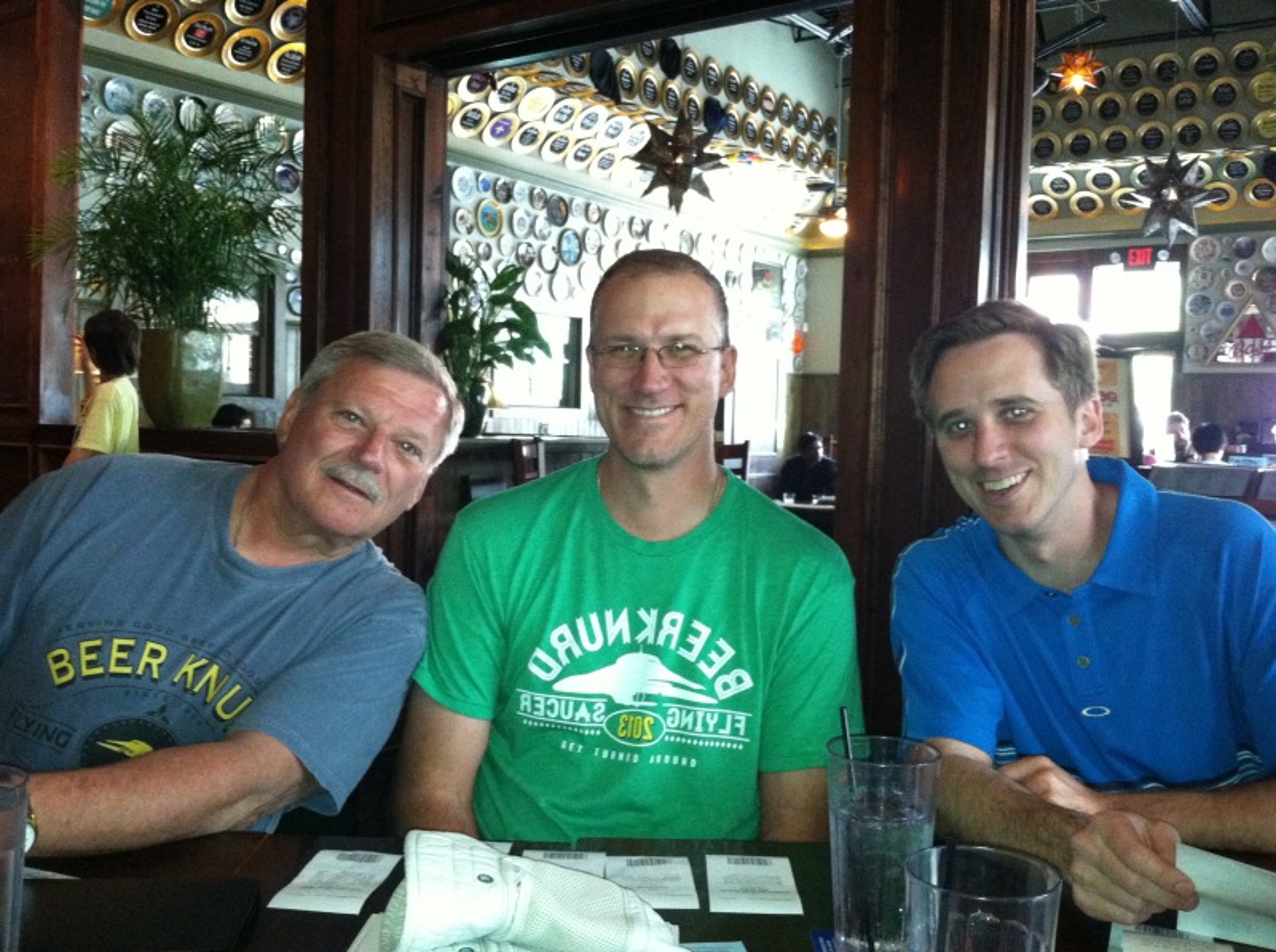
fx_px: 1288
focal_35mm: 35
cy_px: 476
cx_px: 638
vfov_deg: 40.6
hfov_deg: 52.7
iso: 500
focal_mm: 3.85
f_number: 2.8
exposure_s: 1/15
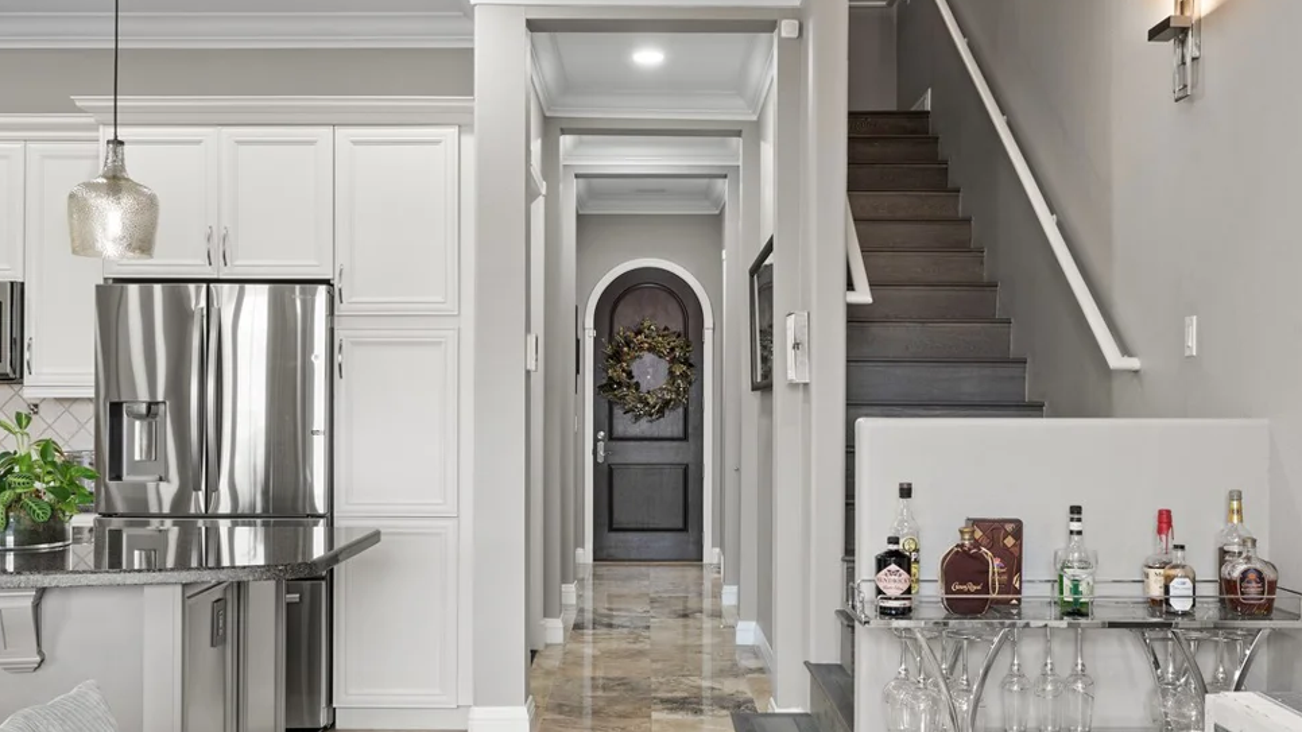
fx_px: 1381
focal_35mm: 40
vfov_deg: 29.7
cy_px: 398
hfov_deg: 50.5
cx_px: 640
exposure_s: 1/6
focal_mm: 24
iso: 400
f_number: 8
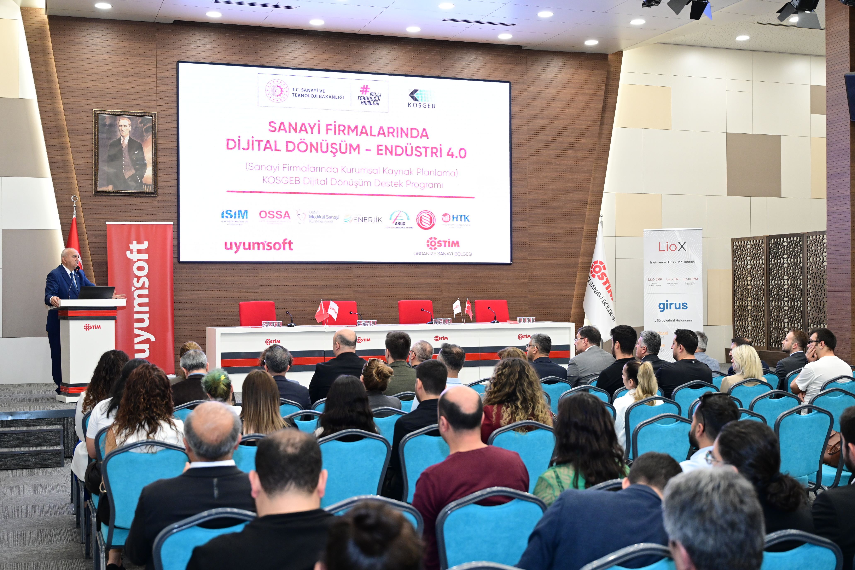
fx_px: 1069
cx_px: 428
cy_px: 285
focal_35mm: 45
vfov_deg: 29.9
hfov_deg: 43.6
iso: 1600
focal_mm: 45
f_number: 4
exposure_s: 1/125
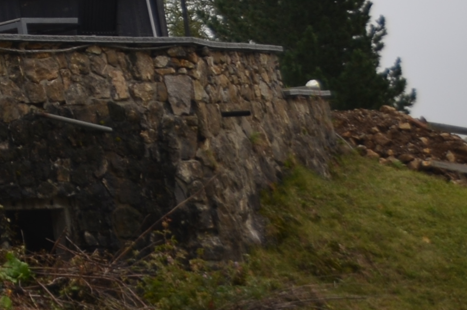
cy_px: -300
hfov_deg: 10.5
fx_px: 2227
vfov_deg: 7.6
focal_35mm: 172
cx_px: -612
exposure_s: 1/250
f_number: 5
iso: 100
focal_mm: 24
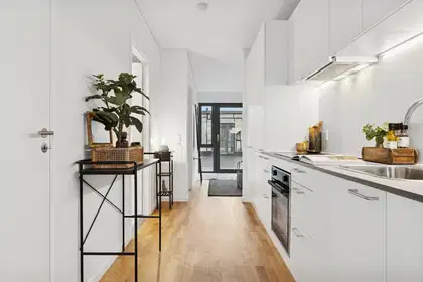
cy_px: 141
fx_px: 273
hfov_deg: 75.5
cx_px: 212
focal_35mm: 23
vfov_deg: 54.6
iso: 200
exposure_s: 1/15
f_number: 8
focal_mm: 15.5
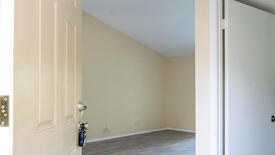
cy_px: 95
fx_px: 219
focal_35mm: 30
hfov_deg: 64.3
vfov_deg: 38.7
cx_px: 139
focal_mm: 20
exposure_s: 1/10
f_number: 10
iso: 400
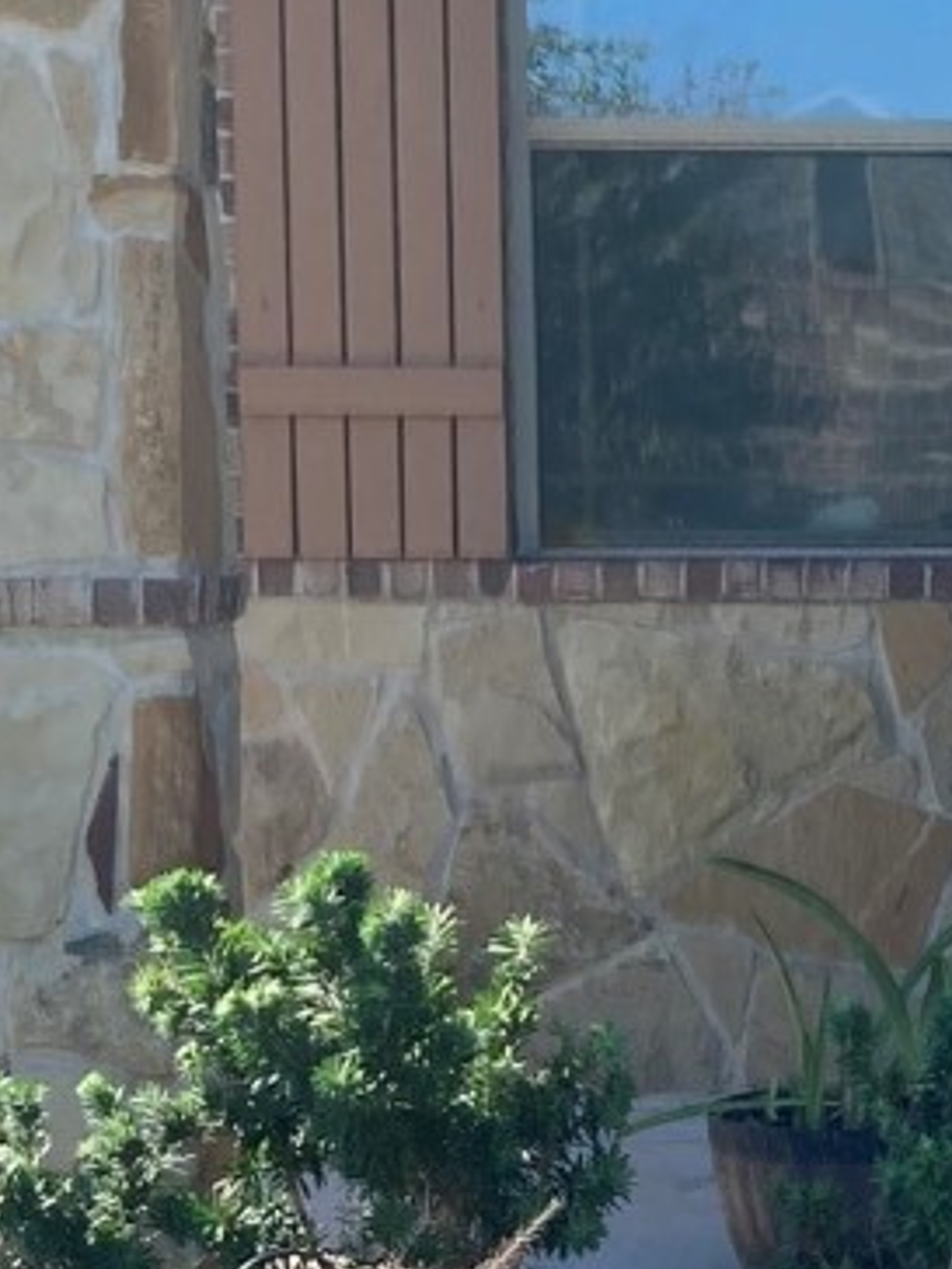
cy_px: 938
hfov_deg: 12.2
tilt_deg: -6.0
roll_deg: +0.9
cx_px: 1196
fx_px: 4327
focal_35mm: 118
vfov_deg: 16.6
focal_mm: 3.99
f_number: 1.8
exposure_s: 1/694
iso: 20
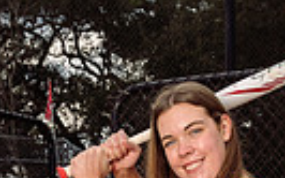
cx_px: 227
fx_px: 831
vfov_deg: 10.5
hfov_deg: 19.3
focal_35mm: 107
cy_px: 427
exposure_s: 1/160
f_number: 9
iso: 125
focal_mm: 31
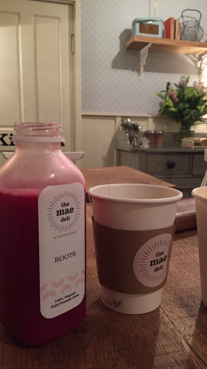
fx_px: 312
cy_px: 185
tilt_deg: -8.9
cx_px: 122
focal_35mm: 32
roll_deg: -0.6
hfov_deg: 36.6
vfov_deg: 61.0
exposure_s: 1/25
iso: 250
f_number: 2.2
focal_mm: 4.15
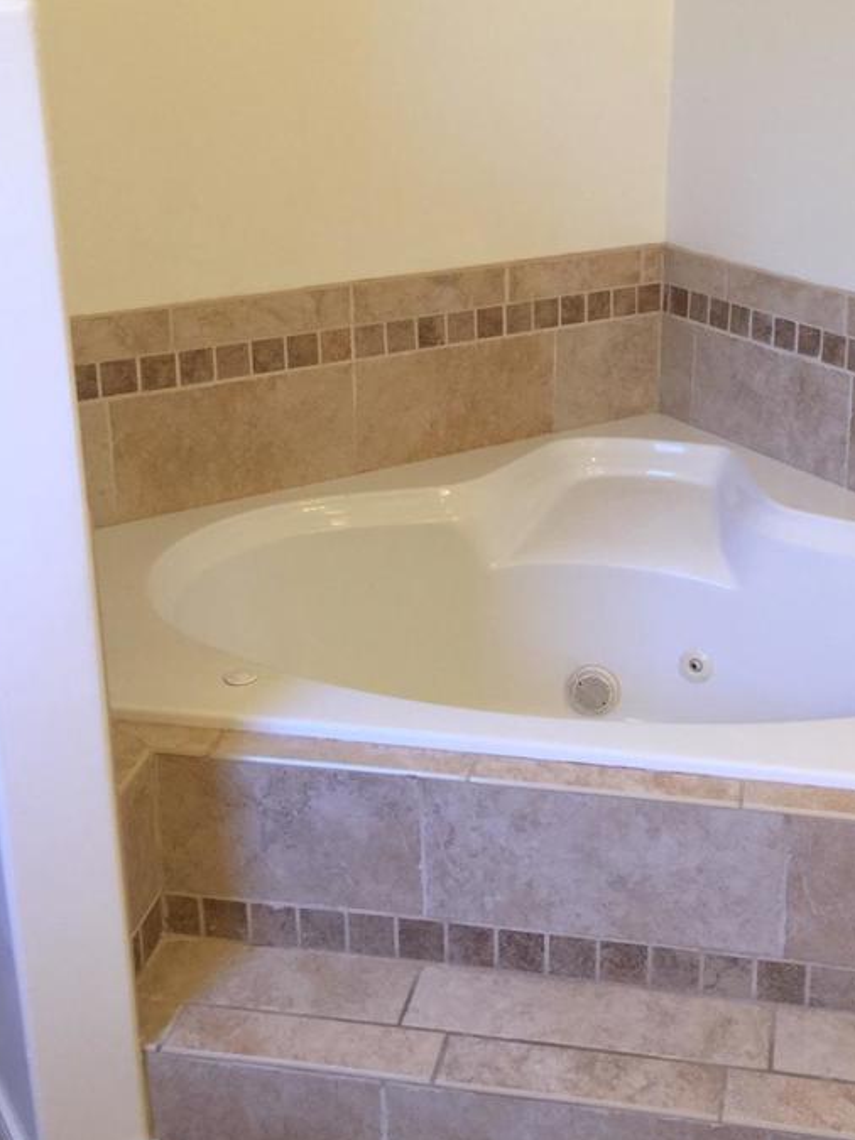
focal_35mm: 44
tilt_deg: -16.0
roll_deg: -0.9
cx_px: 595
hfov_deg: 32.5
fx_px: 1449
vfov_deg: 42.4
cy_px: 377
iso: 32
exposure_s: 1/15
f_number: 2.2
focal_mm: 4.15
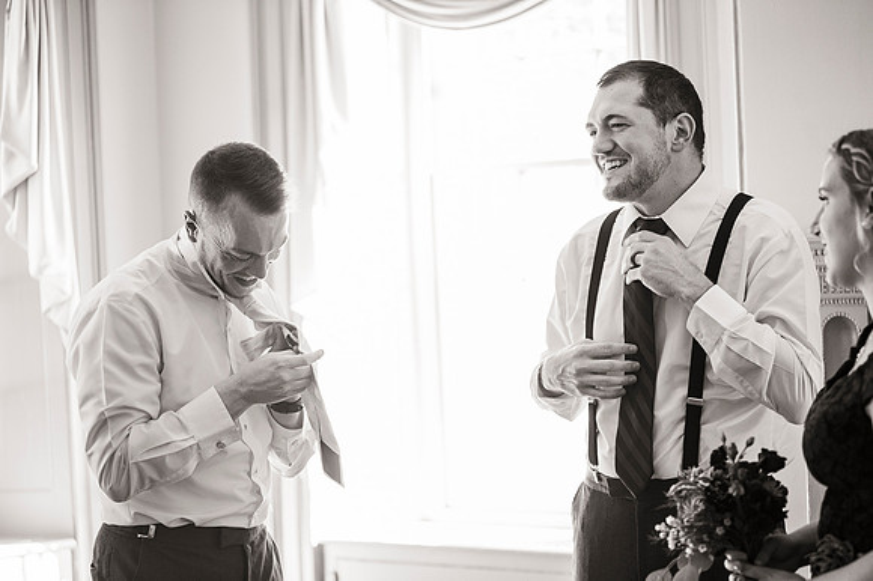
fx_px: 1939
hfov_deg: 25.4
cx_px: 436
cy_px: 290
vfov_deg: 17.0
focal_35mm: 80
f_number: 2.8
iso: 1250
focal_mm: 80
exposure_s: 1/160
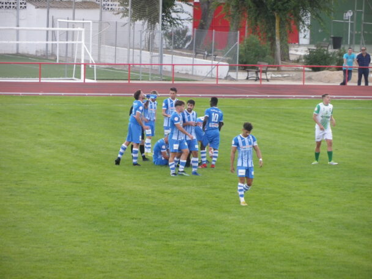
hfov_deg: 7.9
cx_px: 186
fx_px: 2697
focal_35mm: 251
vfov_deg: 5.9
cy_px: 140
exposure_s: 1/125
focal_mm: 45
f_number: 5.3
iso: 160
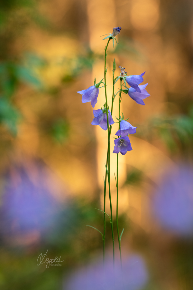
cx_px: 96
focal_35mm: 150
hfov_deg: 9.1
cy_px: 145
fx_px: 1206
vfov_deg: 13.7
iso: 400
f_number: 6.3
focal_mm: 150
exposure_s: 1/50
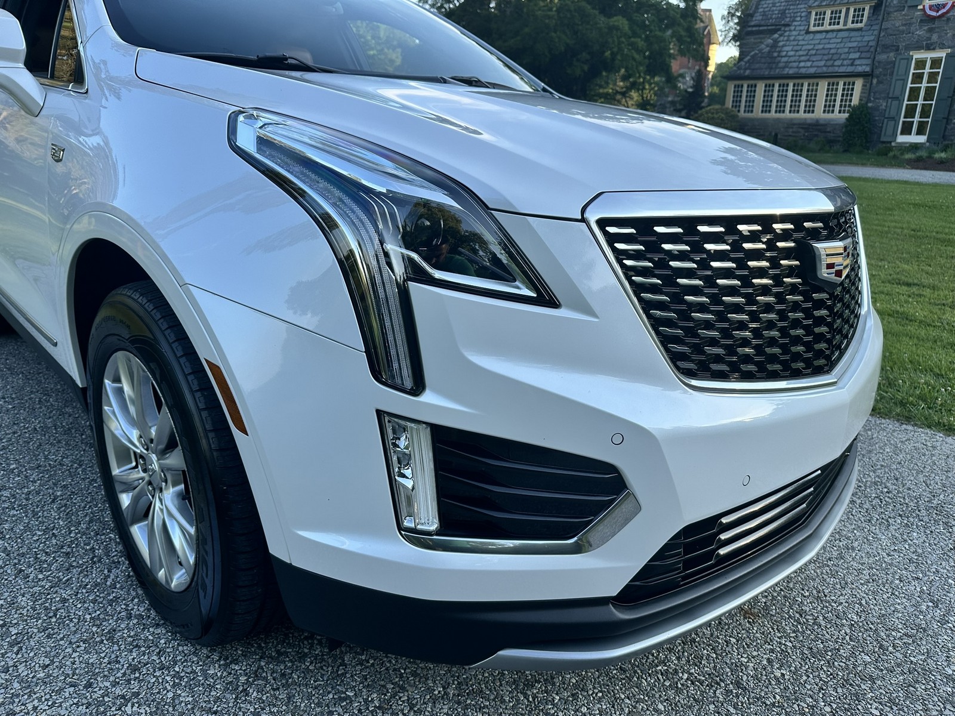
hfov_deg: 71.6
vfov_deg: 56.8
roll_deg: -2.9
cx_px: 478
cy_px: 358
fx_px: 662
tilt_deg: -15.9
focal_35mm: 24
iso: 80
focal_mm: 6.86
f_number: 1.78
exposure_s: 1/1040
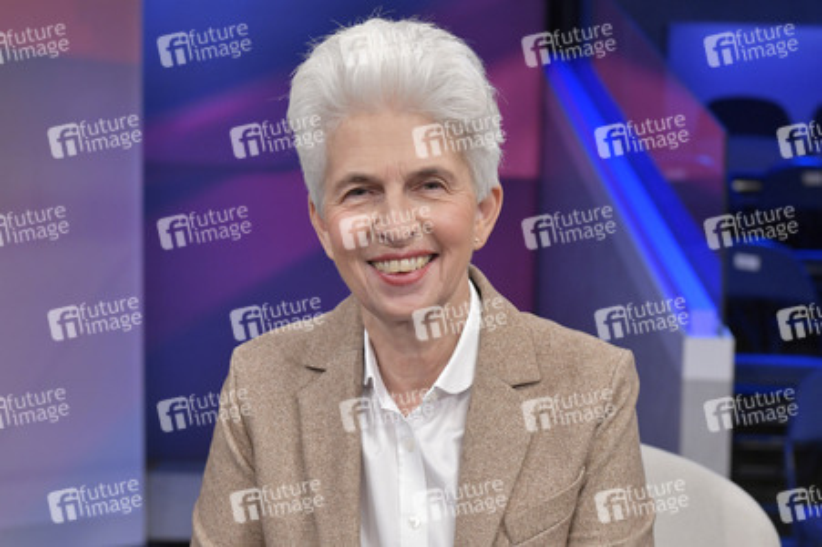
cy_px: 274
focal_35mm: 62
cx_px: 411
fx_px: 1415
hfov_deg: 32.4
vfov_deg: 21.9
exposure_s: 1/200
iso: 2500
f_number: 6.3
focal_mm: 62
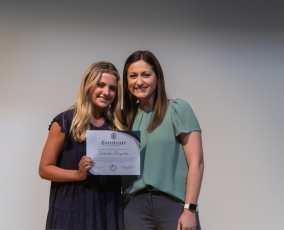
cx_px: 135
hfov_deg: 8.7
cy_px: 107
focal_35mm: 222
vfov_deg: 7.0
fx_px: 1874
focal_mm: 176
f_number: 4
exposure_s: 1/320
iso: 5000
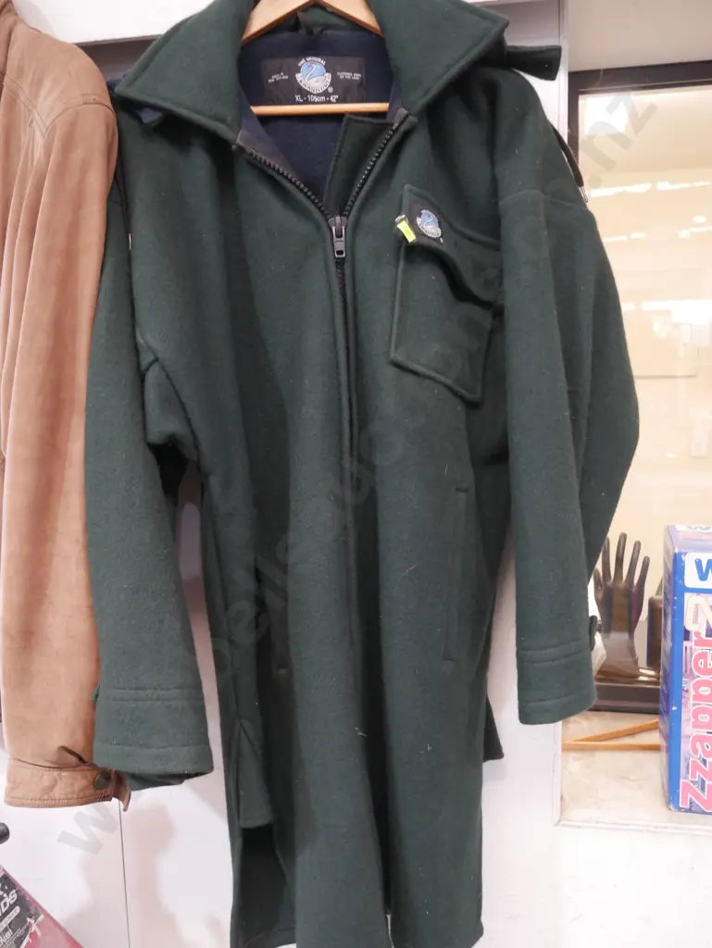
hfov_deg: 44.2
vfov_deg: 56.8
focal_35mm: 32
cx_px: 356
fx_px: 877
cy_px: 474
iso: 1600
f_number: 3.6
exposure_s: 1/60
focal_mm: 16
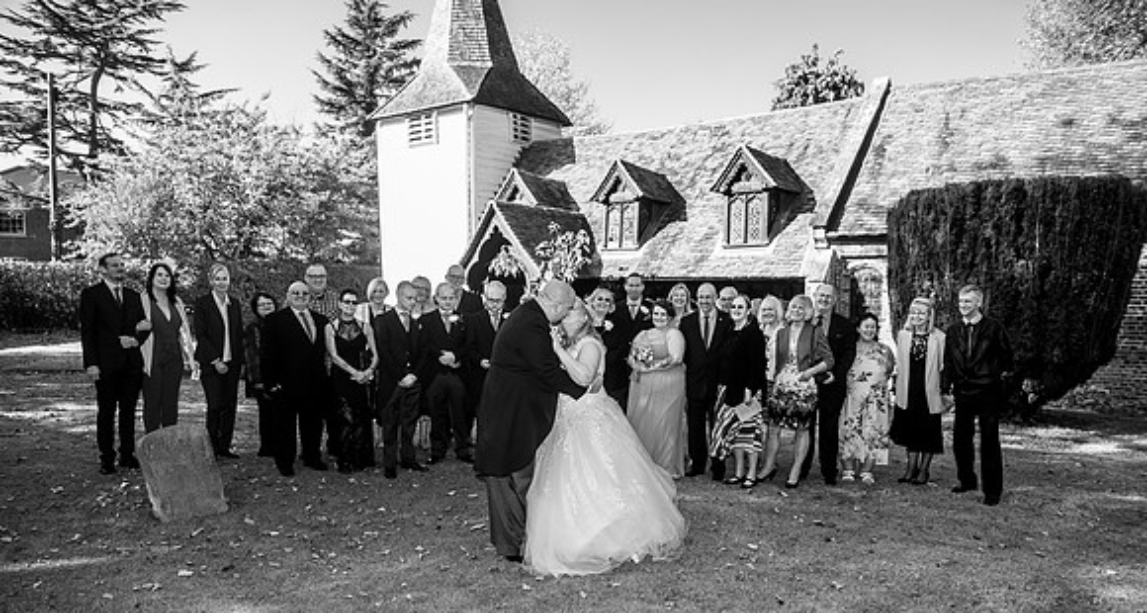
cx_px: 574
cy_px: 382
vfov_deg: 40.4
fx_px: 828
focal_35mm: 28
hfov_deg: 69.4
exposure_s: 1/125
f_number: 4
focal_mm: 26
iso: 100
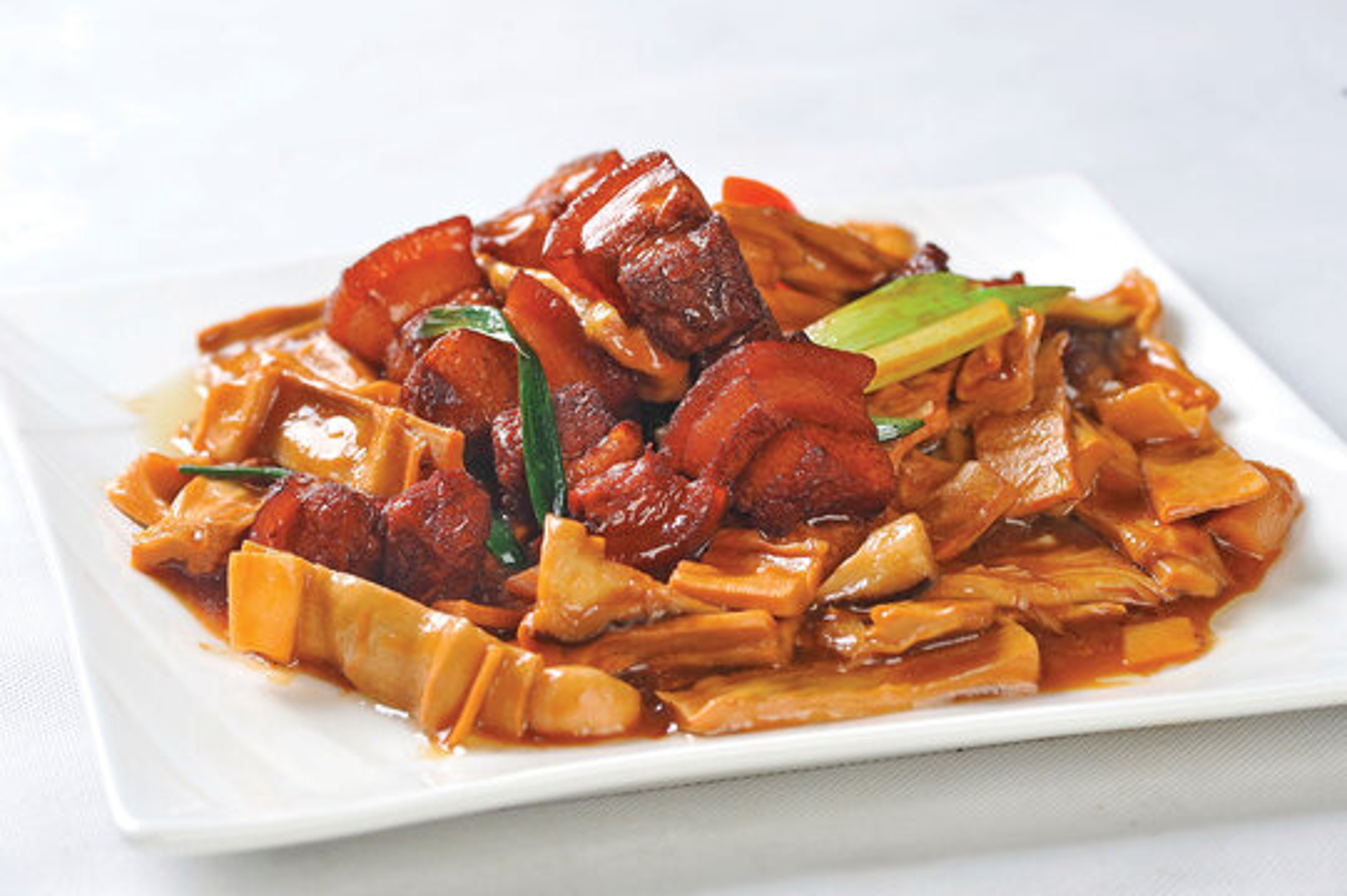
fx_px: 3926
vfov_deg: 13.0
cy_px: 448
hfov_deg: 19.5
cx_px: 674
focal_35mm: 105
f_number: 9
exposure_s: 1/100
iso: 200
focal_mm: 105
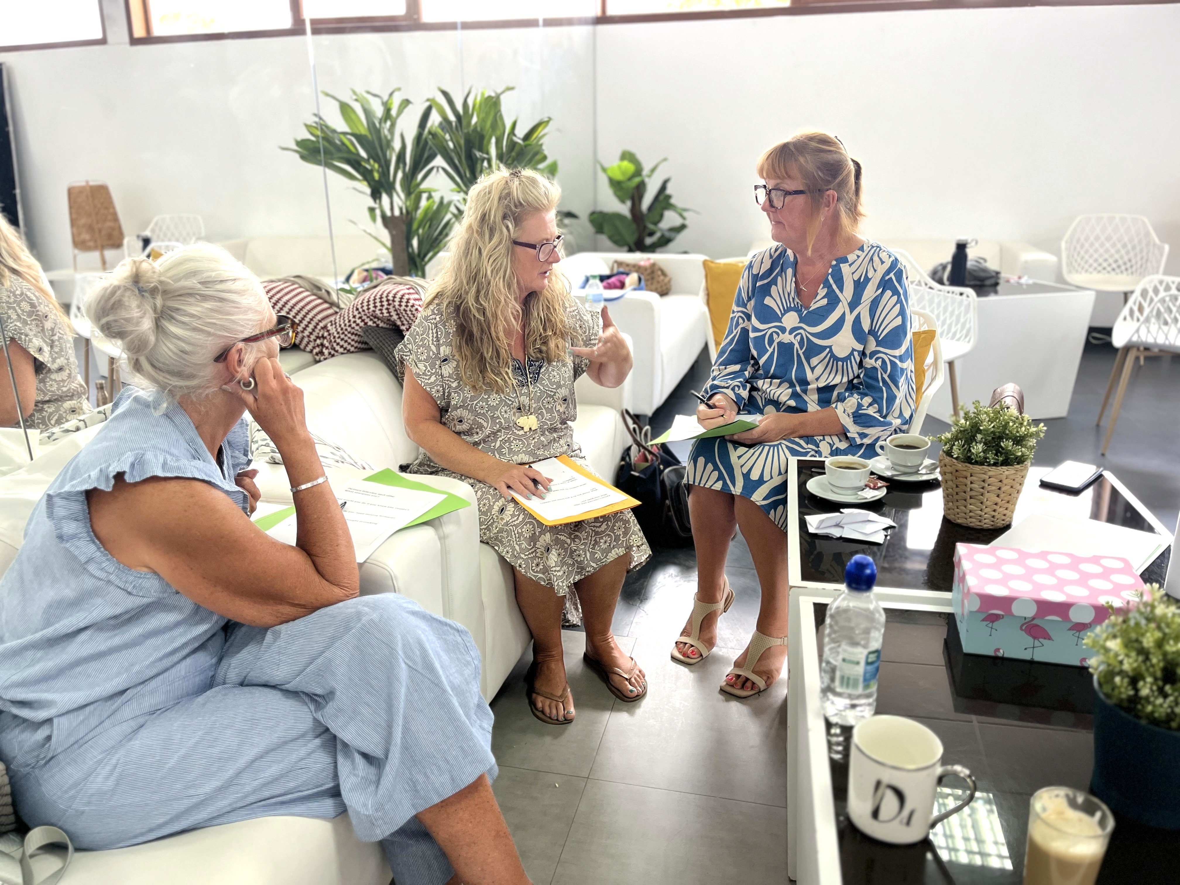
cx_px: 590
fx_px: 886
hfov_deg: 67.3
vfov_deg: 53.1
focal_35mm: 26
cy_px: 442
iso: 100
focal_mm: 5.1
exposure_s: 1/50
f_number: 1.6
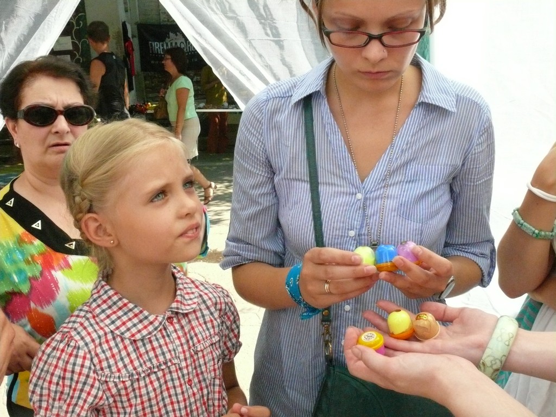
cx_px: 278
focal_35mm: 35
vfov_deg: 40.7
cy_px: 208
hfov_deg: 52.6
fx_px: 562
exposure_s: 1/250
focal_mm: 7.4
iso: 800
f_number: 8
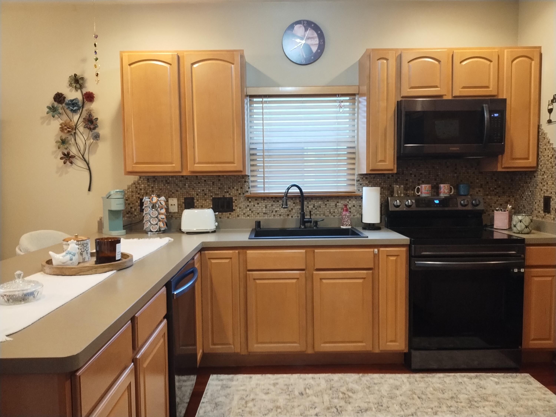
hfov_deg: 69.4
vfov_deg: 54.9
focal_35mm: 25
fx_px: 402
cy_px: 208
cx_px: 278
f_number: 1.7
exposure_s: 1/30
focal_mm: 4.71
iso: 259
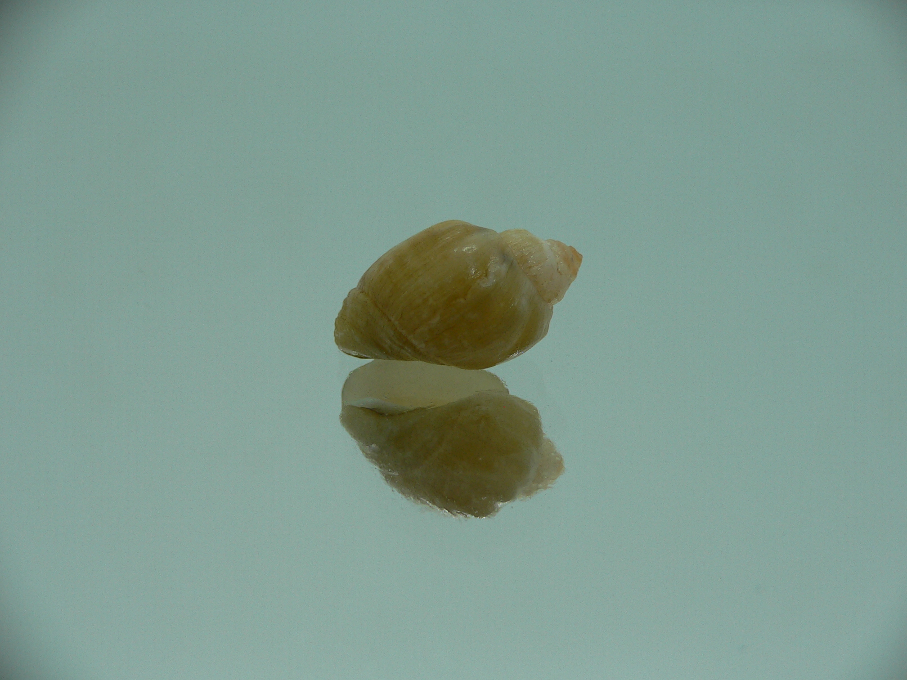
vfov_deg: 40.7
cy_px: 340
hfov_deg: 52.6
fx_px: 917
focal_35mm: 35
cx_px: 454
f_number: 2.8
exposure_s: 1/80
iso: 80
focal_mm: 4.6
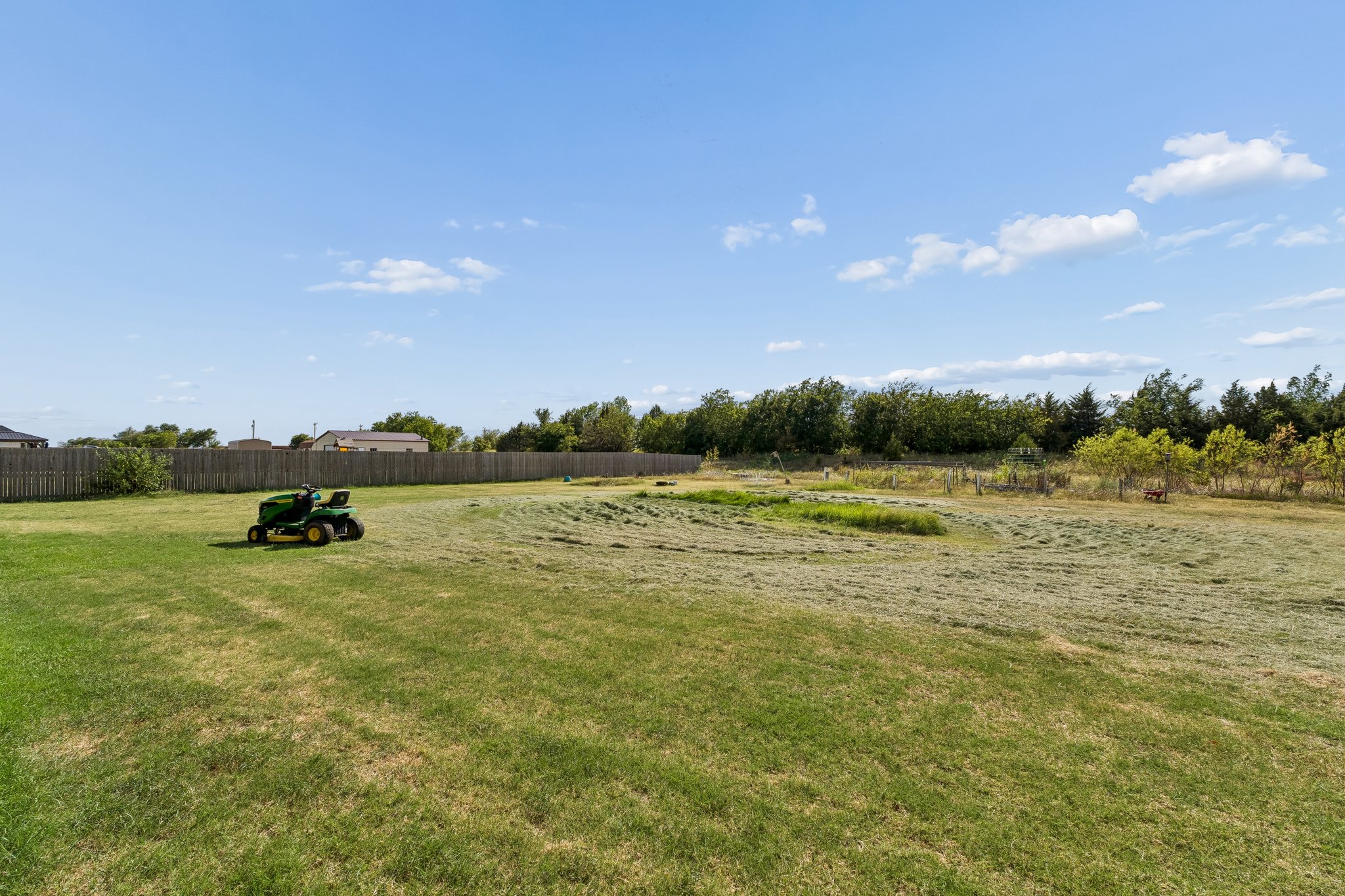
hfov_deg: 100.4
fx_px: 560
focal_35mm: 15
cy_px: 448
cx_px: 672
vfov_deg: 77.3
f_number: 8
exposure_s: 1/1250
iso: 200
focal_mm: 10
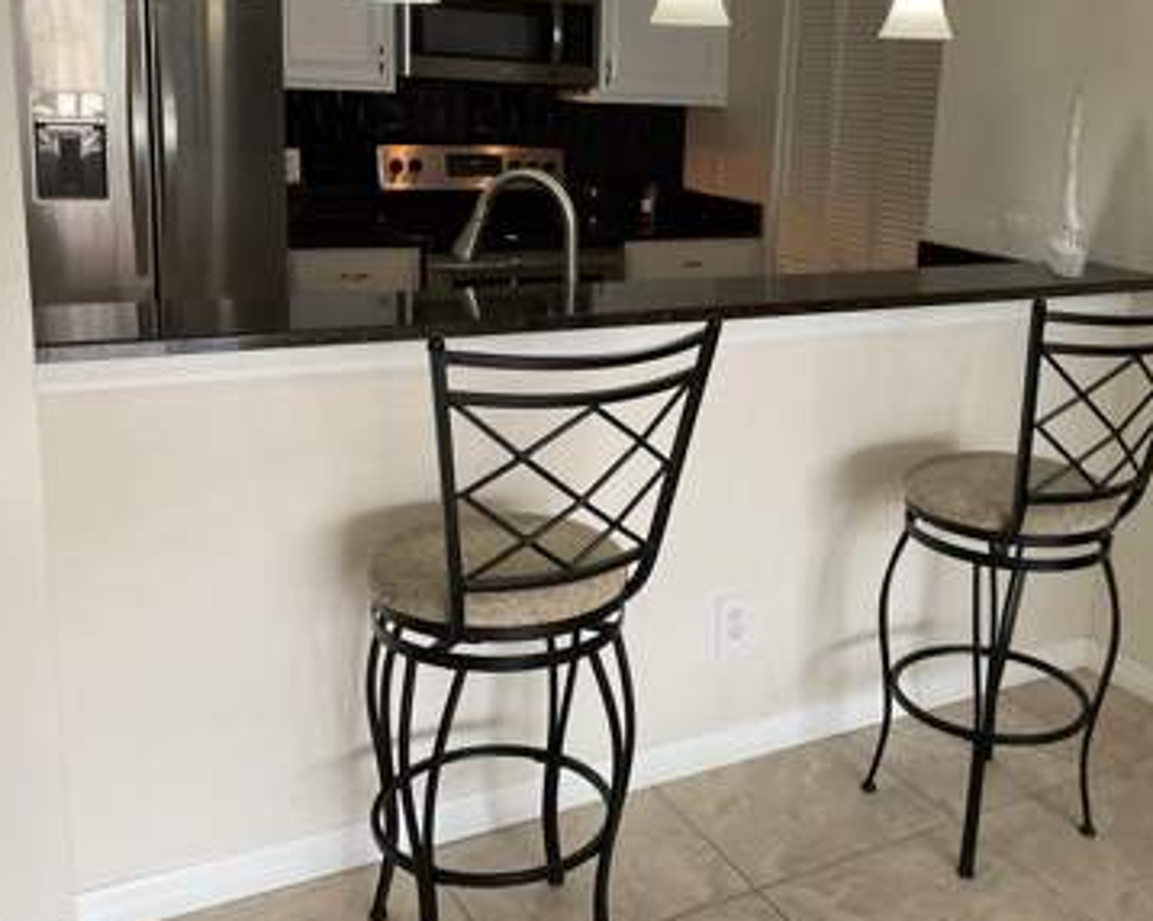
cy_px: 364
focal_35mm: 38
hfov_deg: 47.6
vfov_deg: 38.9
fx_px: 1296
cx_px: 702
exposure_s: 1/60
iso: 200
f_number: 1.8
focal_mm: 3
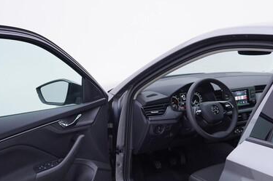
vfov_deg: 25.2
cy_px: 132
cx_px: 158
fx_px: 402
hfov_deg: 37.4
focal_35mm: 53
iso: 125
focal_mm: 24
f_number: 3.5
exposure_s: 1/60
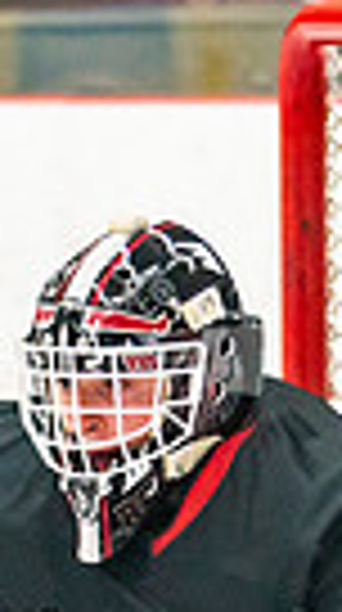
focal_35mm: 769
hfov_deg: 1.6
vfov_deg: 2.8
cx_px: 255
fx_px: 12460
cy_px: 691
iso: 3200
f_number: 2.8
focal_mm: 120
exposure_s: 1/640
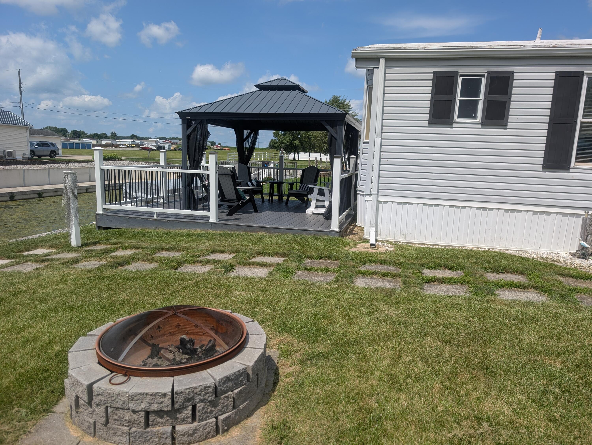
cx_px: 296
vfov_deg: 56.9
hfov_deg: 71.5
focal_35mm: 24
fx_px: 411
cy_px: 222
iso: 20
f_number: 1.68
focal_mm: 6.9
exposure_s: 1/1323
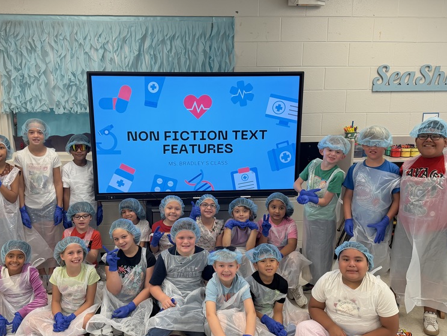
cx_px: 202
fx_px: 426
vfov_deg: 42.9
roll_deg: +0.2
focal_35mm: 33
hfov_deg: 55.3
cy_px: 187
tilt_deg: -12.7
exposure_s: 1/120
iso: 160
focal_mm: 6.76
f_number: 1.78
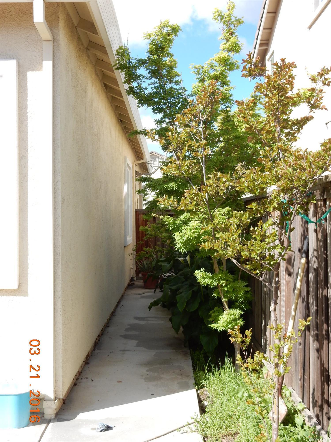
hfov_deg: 33.6
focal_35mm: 43
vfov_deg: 43.9
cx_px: 166
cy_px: 221
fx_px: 548
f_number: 4.2
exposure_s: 1/400
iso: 125
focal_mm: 7.6
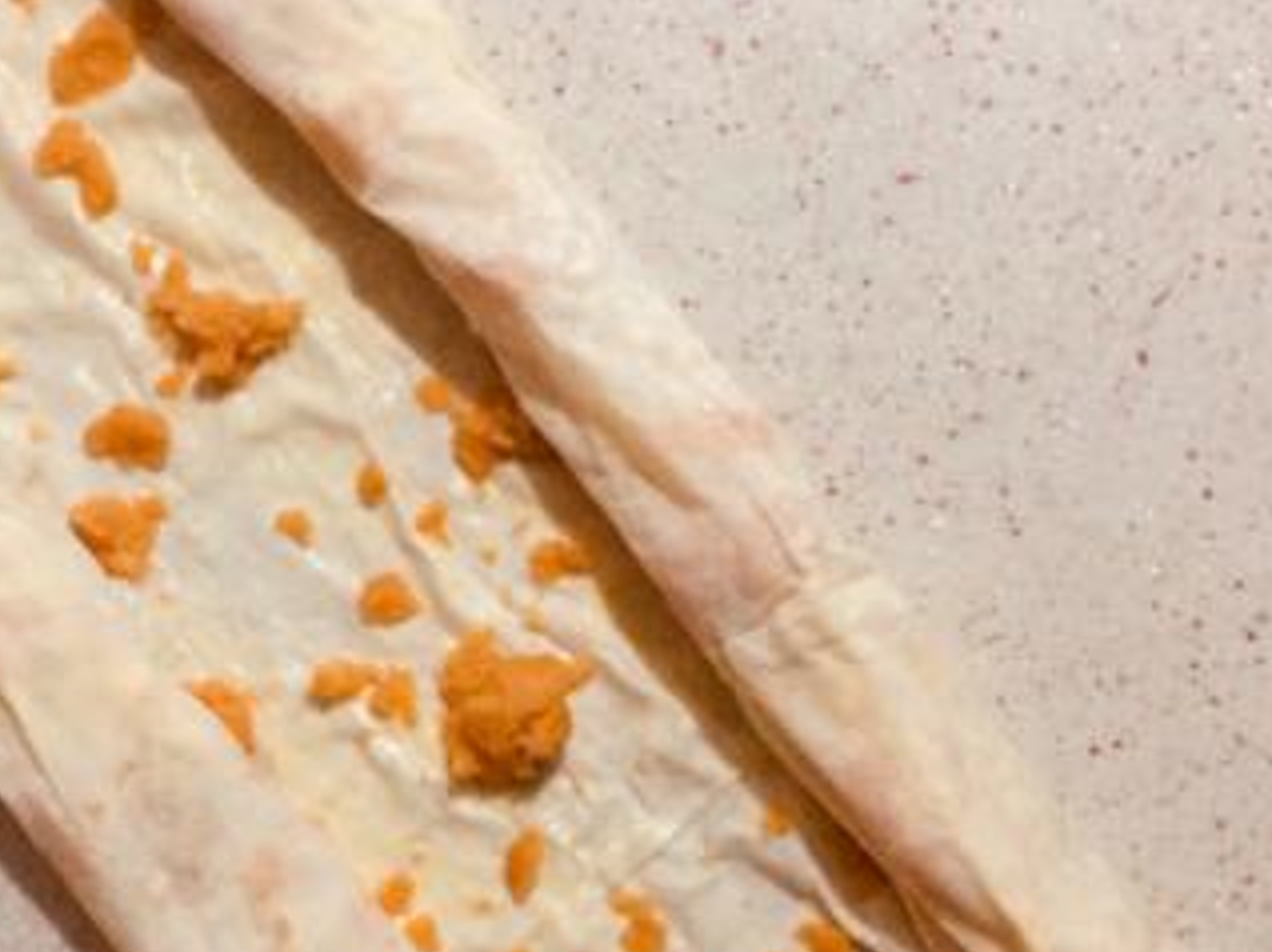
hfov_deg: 30.4
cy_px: 644
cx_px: 356
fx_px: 2313
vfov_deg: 23.1
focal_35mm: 63
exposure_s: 1/33
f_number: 2.2
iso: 320
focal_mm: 4.15
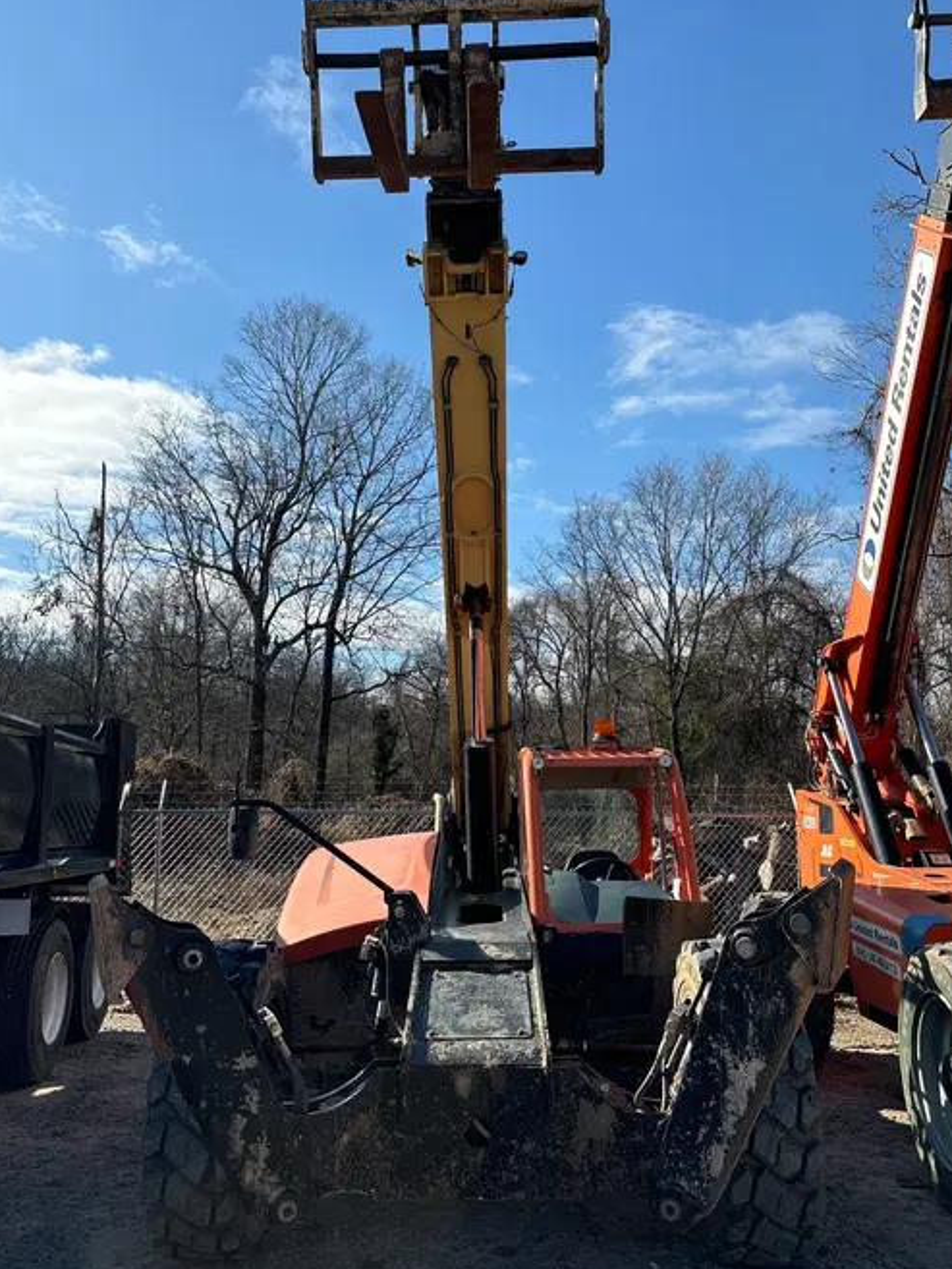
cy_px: 609
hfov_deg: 48.2
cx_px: 462
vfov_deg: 61.6
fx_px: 1063
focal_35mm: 29
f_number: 1.6
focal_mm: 5.96
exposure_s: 1/2857
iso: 50
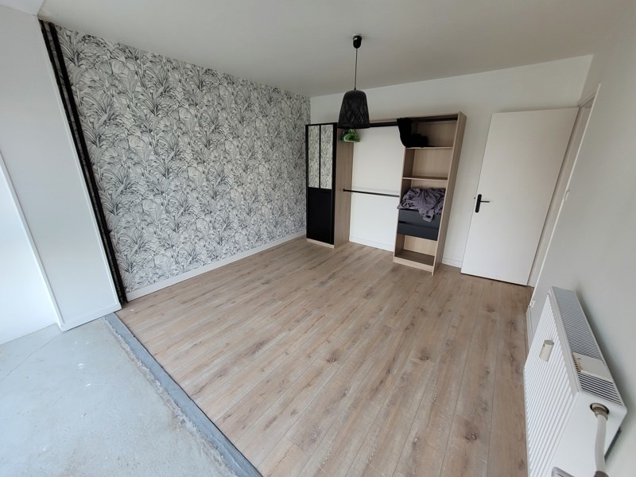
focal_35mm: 13
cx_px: 318
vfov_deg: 89.9
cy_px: 238
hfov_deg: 106.2
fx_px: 239
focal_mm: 1.74
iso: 64
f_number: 2.2
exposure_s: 1/50
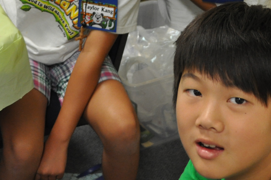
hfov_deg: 19.8
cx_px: 182
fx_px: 774
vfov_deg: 13.1
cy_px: 9
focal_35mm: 103
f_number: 4
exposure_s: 1/30
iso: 800
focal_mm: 24
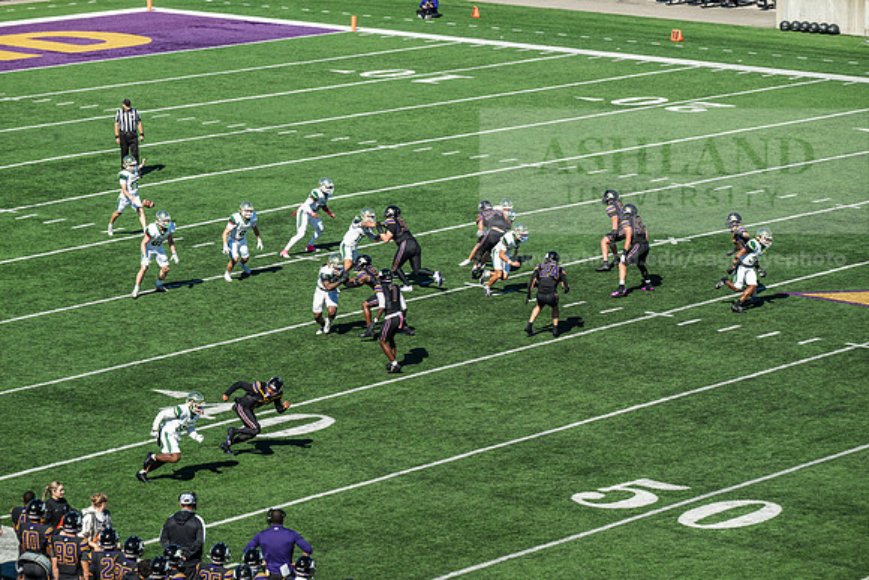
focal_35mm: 150
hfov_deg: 13.7
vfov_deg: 9.2
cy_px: 290
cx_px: 434
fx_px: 3622
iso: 125
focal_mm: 150
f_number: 5
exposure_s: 1/800
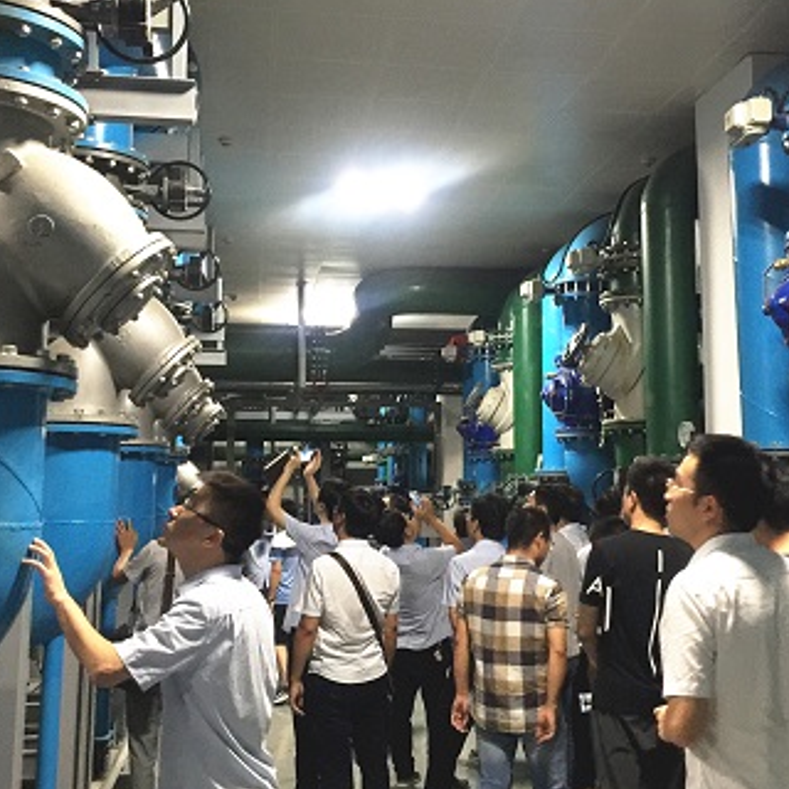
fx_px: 1135
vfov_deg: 38.3
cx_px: 446
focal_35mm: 44
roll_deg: -2.2
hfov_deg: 38.3
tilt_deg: +8.2
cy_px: 358
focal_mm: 4.15
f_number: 2.2
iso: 160
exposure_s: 1/8
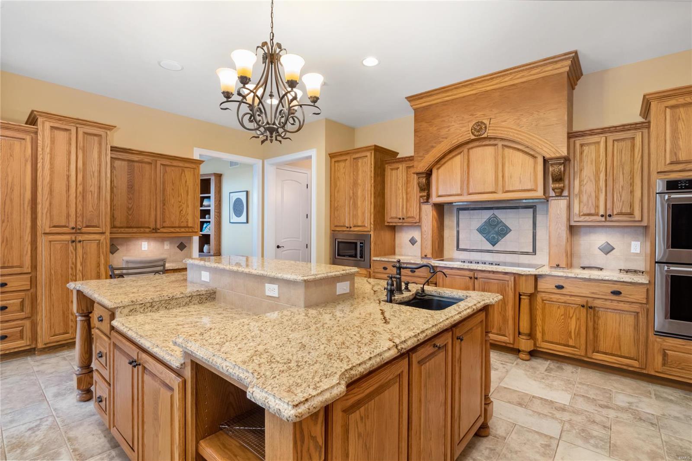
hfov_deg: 96.7
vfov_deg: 73.7
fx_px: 307
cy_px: 230
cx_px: 346
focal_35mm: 16
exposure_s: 1/40
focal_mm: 8
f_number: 9
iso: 640
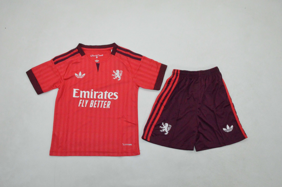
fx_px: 247
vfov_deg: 41.6
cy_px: 94
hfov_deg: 59.5
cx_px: 141
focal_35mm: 32
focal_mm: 21
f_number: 25
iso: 6400
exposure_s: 1/200
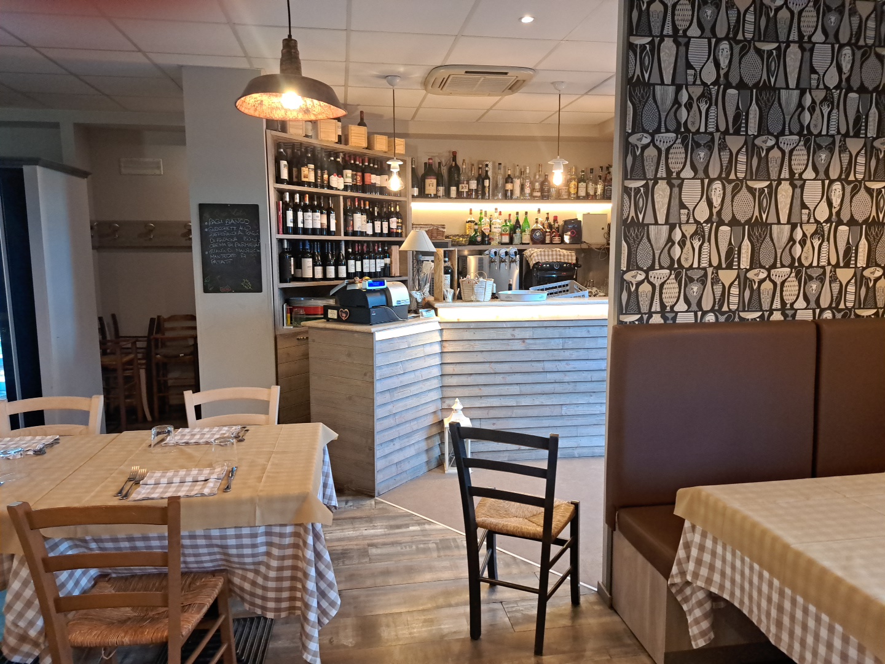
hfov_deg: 71.6
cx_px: 442
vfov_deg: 56.8
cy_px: 332
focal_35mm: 24
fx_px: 614
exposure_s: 1/50
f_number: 1.8
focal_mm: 5.23
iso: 241
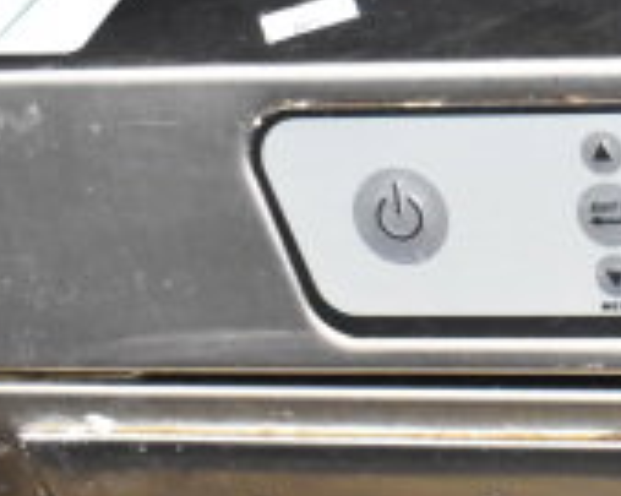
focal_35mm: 158
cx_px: 1062
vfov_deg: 9.8
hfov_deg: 11.5
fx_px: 2897
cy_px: 171
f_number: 4.2
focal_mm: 31
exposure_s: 1/50
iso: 8000
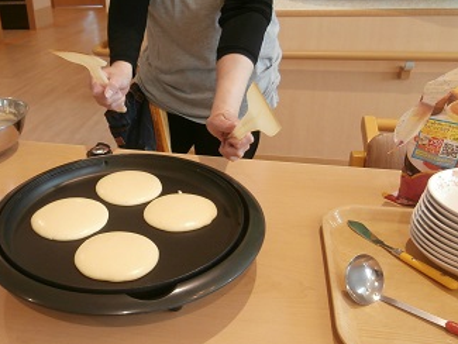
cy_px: 158
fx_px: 450
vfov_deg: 41.8
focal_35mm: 34
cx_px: 135
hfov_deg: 52.4
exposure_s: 1/30
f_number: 3
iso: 200
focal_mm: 4.2
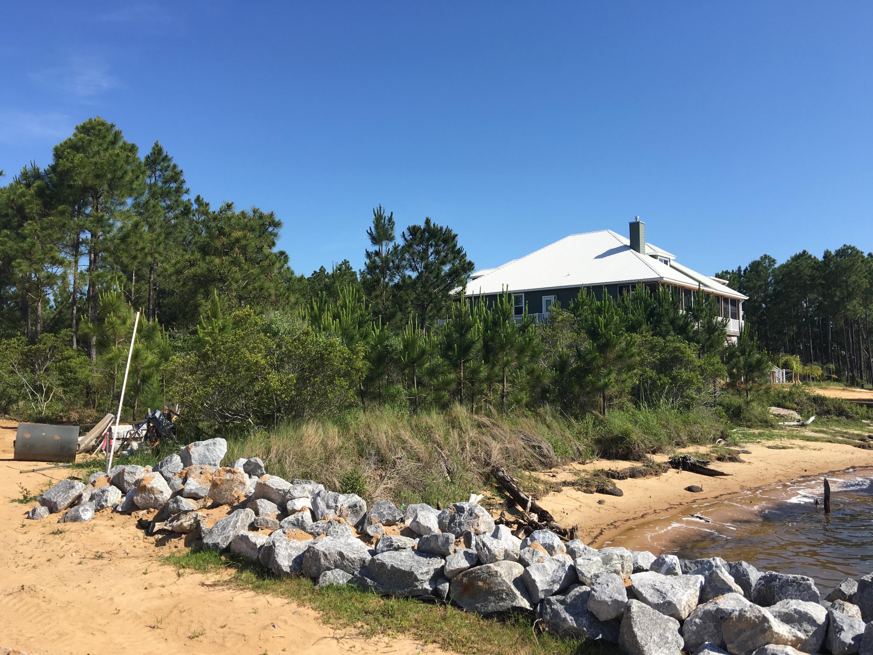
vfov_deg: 48.2
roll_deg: +0.4
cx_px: 436
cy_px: 328
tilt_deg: +4.2
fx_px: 731
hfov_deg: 61.7
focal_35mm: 29
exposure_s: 1/1399
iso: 25
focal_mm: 4.15
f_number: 2.2
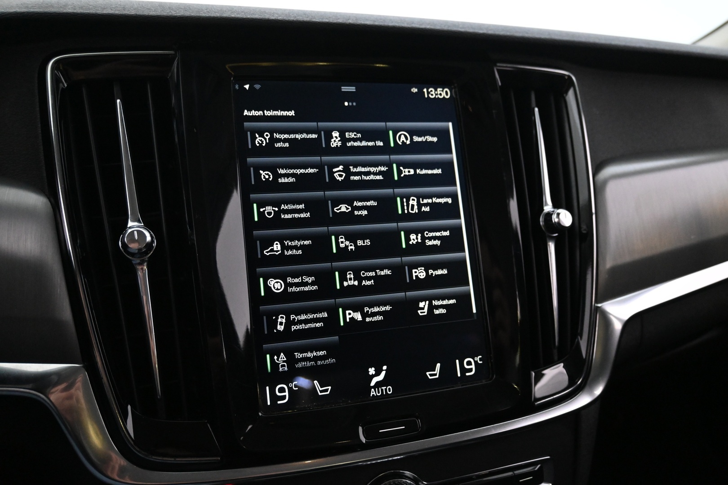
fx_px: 607
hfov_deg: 61.9
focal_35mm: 30
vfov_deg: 43.6
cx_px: 364
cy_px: 242
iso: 3600
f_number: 3.8
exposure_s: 1/30
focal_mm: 20
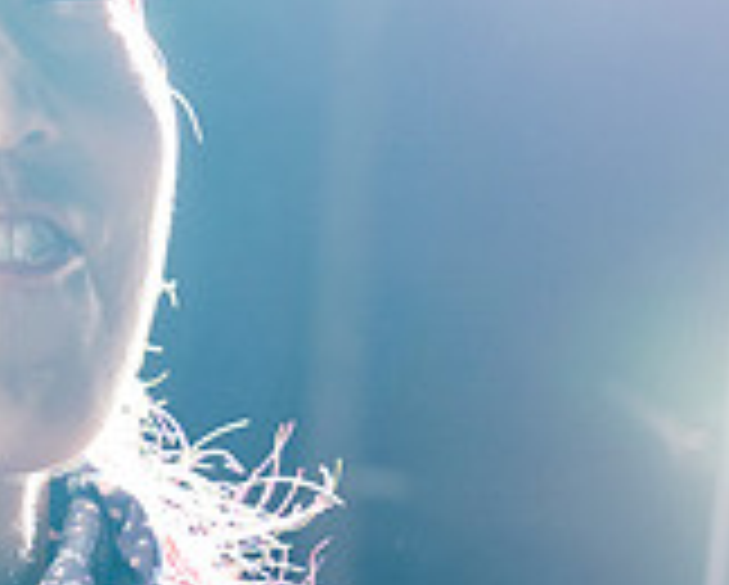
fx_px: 3543
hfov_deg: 11.5
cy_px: 171
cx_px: -110
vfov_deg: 9.4
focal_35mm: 164
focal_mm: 42
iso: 1250
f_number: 5
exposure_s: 1/100
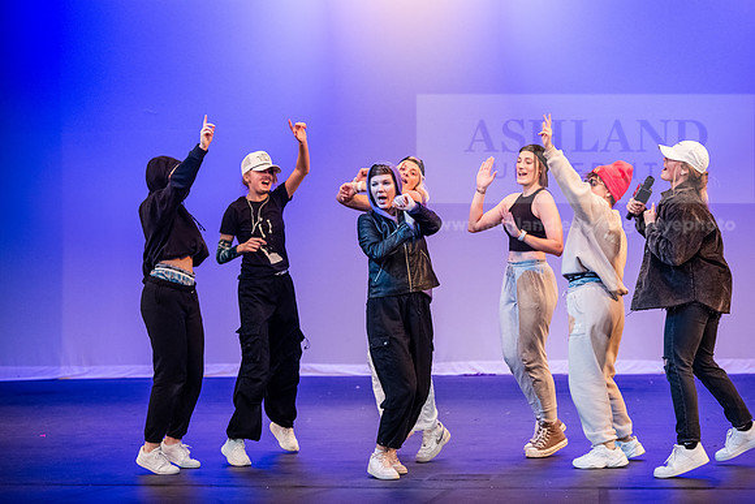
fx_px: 2517
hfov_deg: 17.1
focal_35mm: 120
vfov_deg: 11.4
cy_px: 252
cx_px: 378
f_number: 3.5
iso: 4000
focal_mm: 120
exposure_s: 1/250
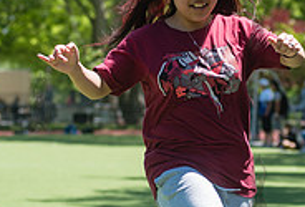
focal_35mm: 267
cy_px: 179
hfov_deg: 7.7
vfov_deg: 5.2
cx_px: 232
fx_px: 2275
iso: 200
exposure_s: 1/800
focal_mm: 80
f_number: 4
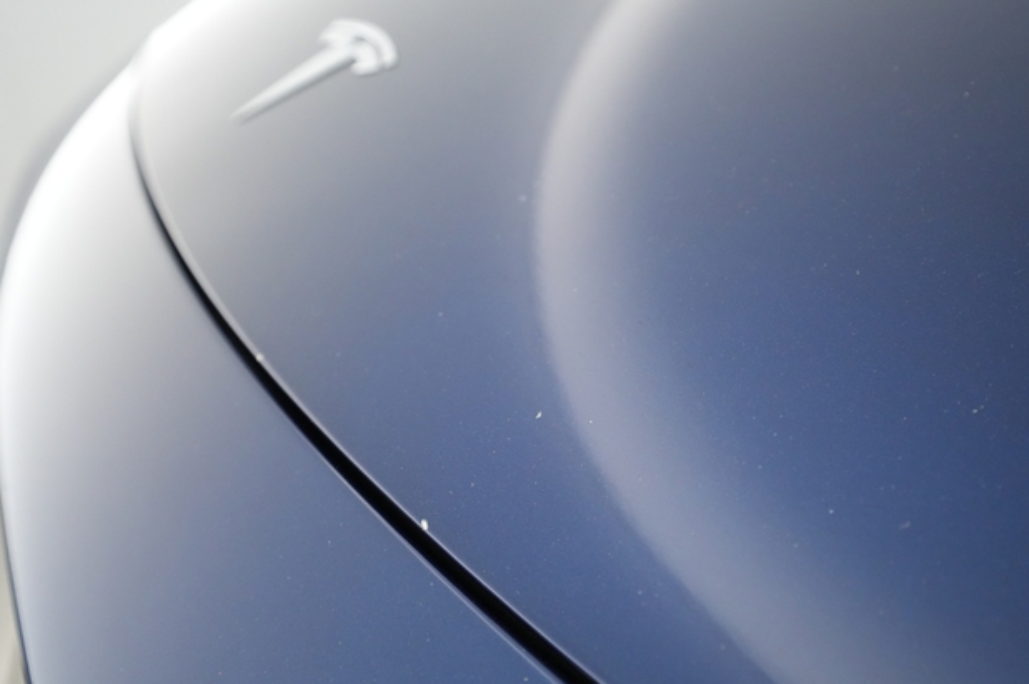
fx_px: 828
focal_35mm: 29
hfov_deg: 63.7
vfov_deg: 44.9
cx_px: 518
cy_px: 340
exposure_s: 1/125
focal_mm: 28
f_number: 5
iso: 6400
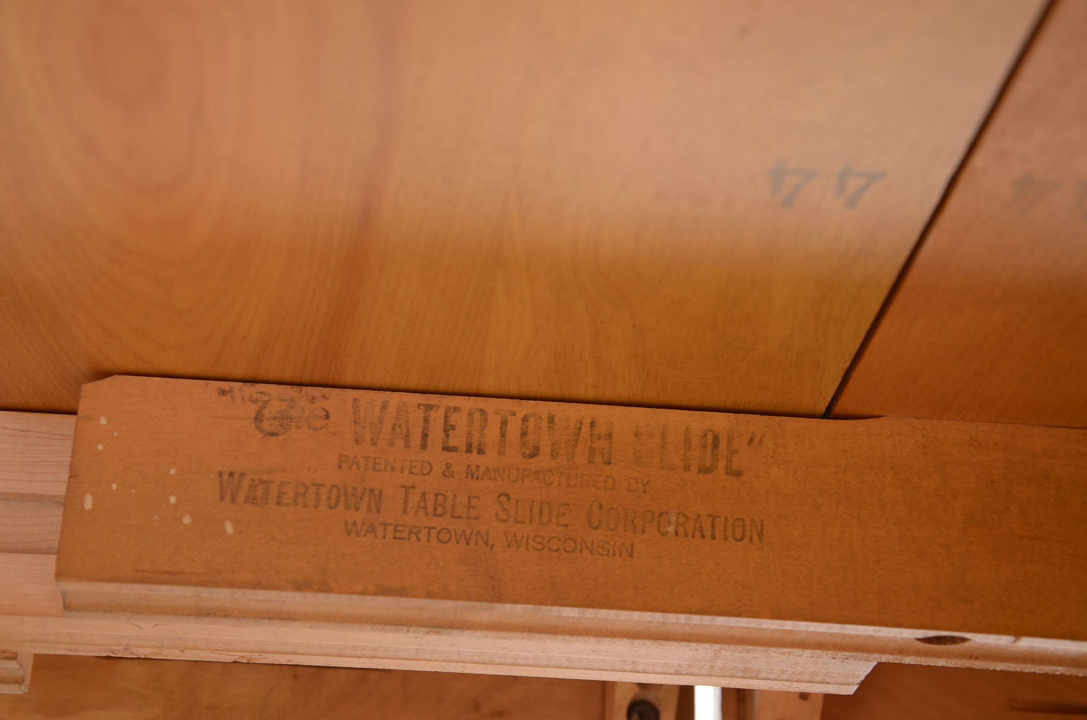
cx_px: 544
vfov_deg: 18.1
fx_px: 2260
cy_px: 360
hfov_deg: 27.0
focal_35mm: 75
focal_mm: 50
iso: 160
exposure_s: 1/125
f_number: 6.3
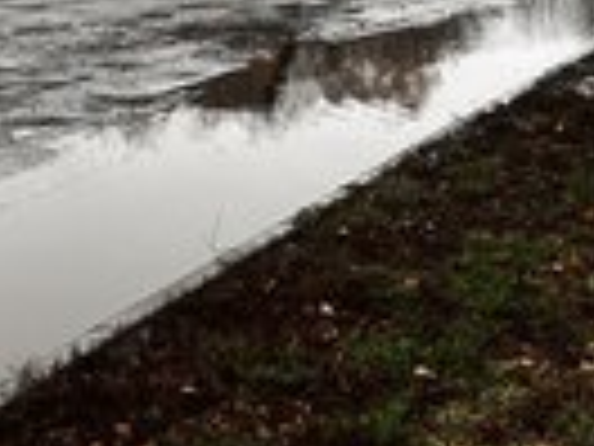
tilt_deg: -5.3
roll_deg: +1.0
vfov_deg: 18.2
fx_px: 1356
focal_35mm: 79
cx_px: 243
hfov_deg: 24.7
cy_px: 14
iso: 40
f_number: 1.5
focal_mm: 5.7
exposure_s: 1/121
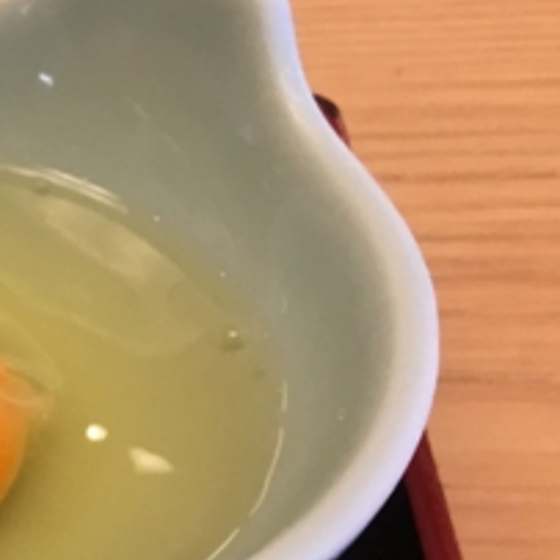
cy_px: 957
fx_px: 2361
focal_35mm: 129
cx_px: -764
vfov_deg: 12.5
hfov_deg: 11.4
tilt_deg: -51.0
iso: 25
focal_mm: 4.15
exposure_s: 1/30
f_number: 2.2
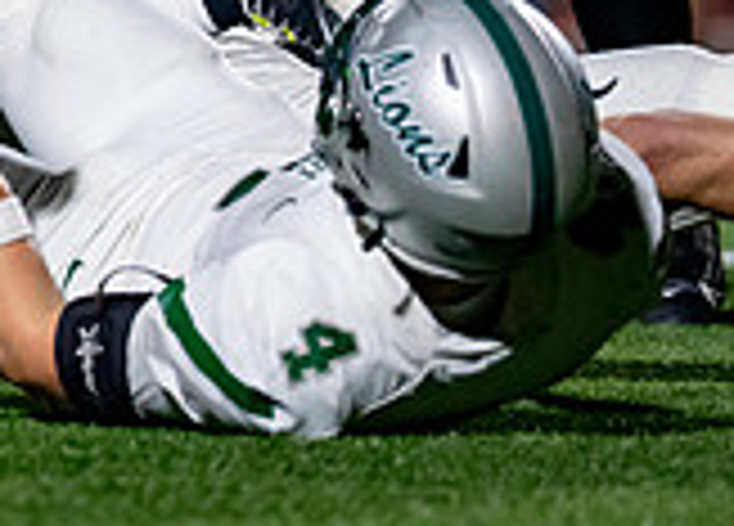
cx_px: -459
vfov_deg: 1.8
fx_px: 17185
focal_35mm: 823
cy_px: -383
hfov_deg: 2.4
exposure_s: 1/1250
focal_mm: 200
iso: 3200
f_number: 2.8
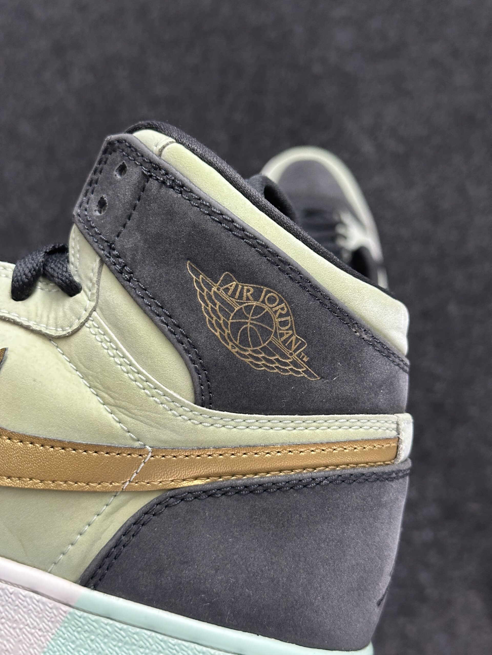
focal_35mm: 48
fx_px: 910
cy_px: 328
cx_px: 246
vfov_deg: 39.7
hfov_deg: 30.3
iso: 250
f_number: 1.78
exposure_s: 1/33
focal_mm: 6.86
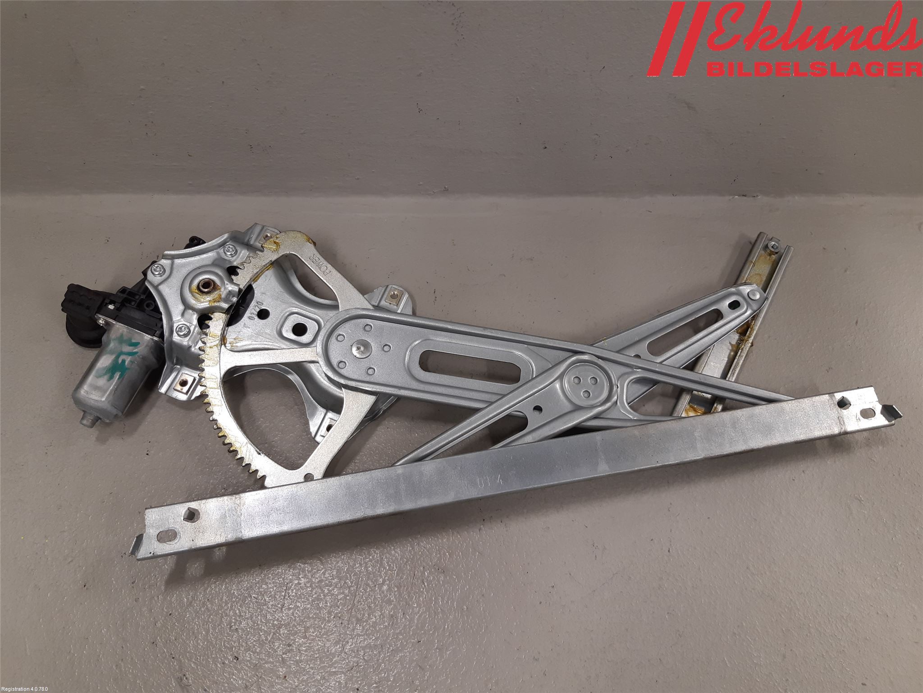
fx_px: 693
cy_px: 346
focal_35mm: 26
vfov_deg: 53.1
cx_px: 462
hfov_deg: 67.3
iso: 80
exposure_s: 1/50
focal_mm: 3.93
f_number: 1.7
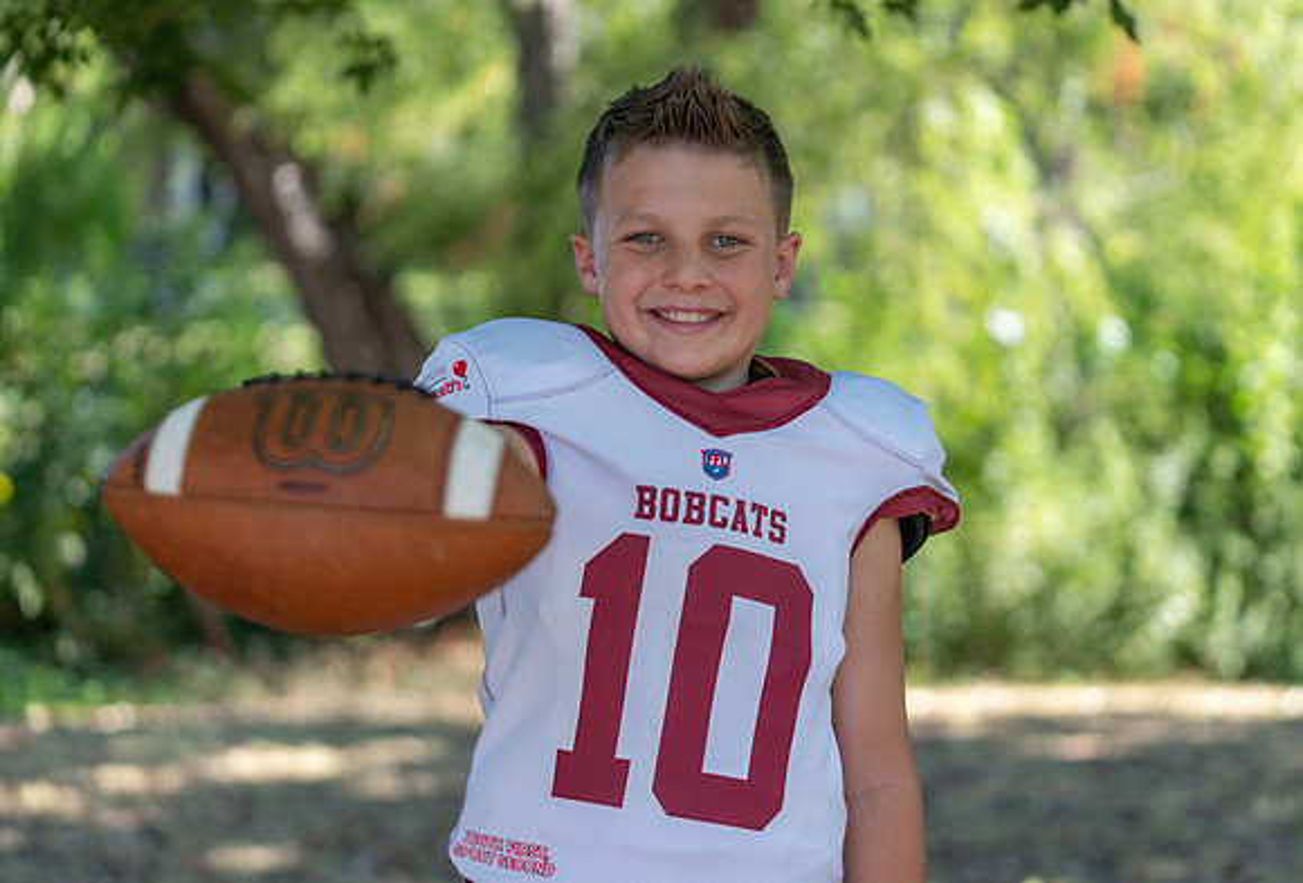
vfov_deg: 18.1
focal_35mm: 76
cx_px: 693
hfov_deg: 26.4
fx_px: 2773
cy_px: 421
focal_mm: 72
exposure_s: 1/320
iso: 125
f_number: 2.8
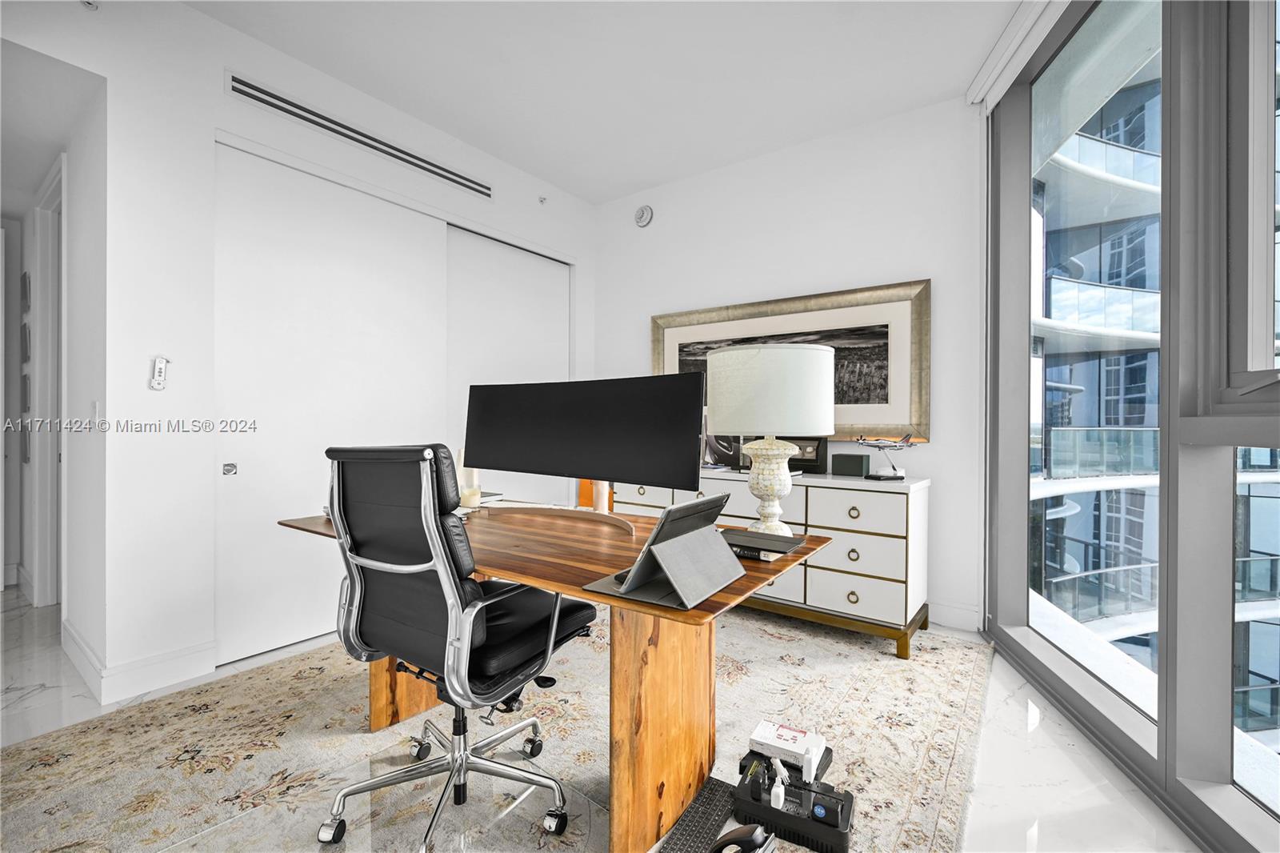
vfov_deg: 81.2
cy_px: 426
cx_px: 640
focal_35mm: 14
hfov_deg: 104.3
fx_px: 498
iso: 100
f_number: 4.5
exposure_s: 1/80
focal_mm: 14
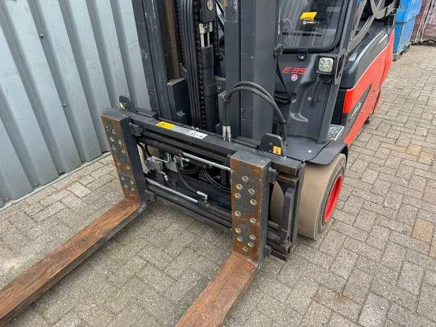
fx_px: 302
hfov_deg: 71.6
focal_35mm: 24
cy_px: 164
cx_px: 218
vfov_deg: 56.8
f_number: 1.78
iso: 80
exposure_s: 1/428
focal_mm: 6.76
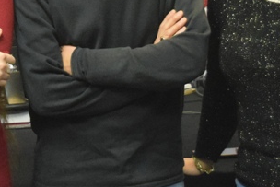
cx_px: 19
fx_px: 1219
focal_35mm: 157
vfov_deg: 8.7
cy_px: -7
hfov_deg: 13.0
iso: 4000
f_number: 4.2
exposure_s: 1/60
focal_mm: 31
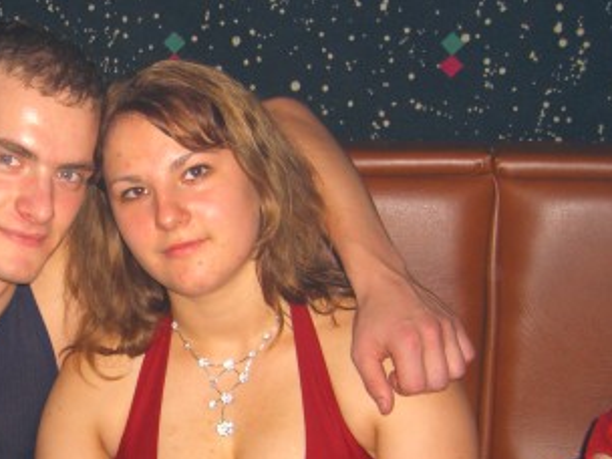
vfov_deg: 19.5
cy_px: 352
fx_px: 1326
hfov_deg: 25.4
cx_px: 93
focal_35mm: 75
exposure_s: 1/60
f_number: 2.8
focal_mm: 7.9
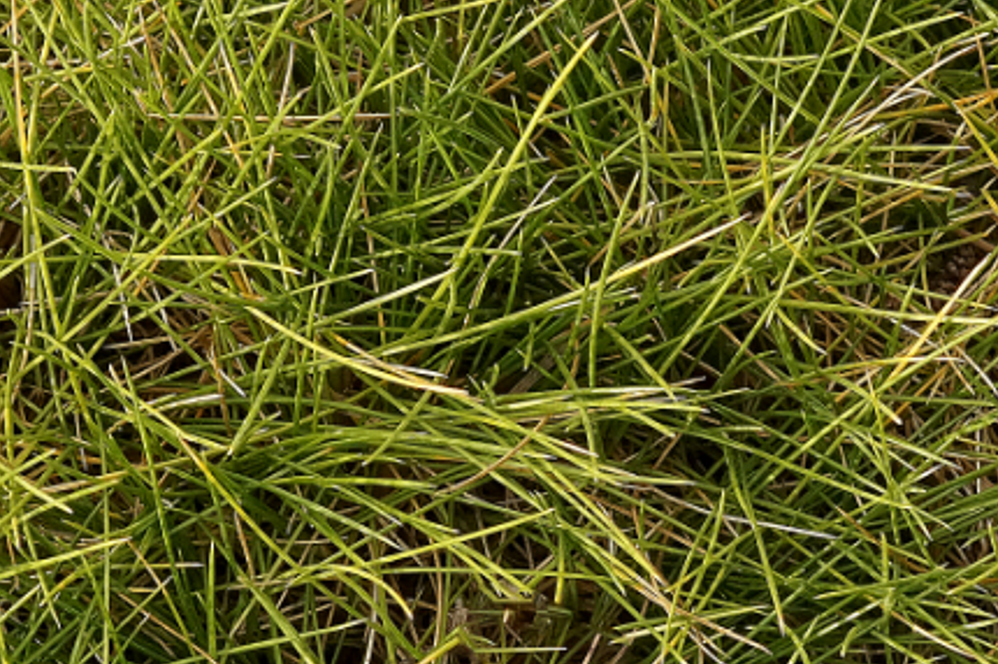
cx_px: 722
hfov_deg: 4.9
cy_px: 339
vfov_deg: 3.3
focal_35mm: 419
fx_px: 11606
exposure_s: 1/160
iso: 1600
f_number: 10
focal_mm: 100
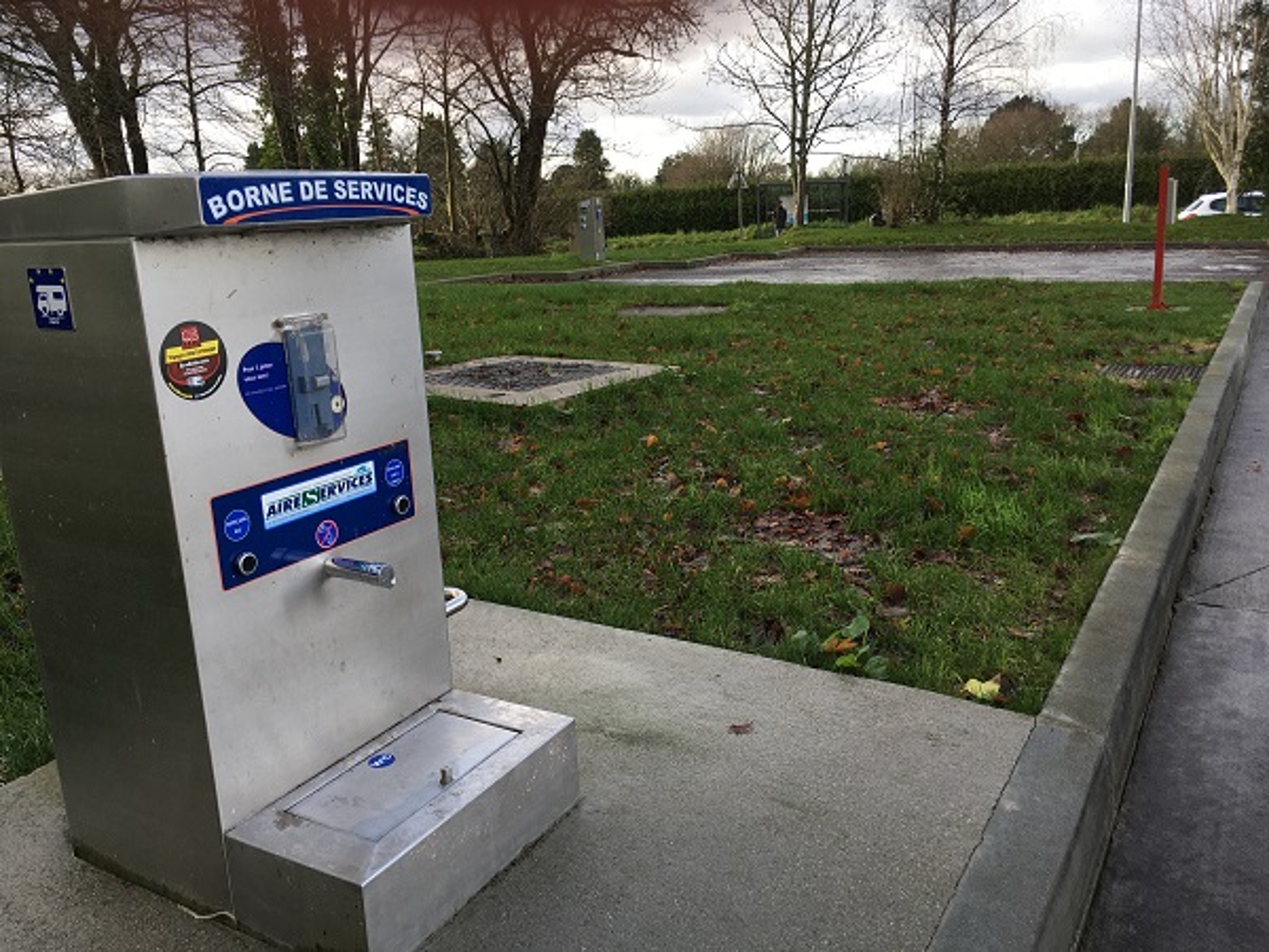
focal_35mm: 29
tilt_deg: -15.2
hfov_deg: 61.7
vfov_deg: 48.2
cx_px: 634
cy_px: 476
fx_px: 1063
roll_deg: +3.8
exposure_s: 1/201
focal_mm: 4.15
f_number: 2.2
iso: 25
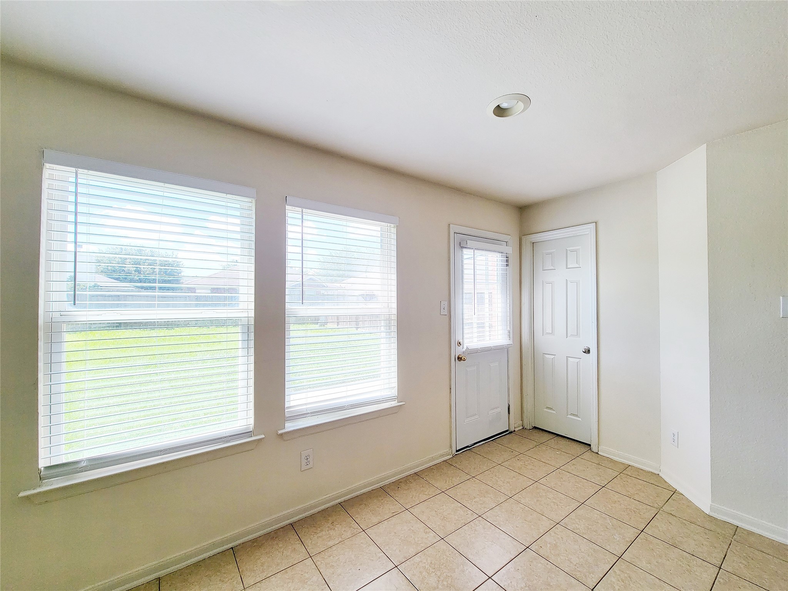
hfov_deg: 106.2
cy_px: 296
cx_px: 394
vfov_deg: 89.9
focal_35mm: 13
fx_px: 296
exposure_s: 1/278
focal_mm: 2.2
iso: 50
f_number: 2.2
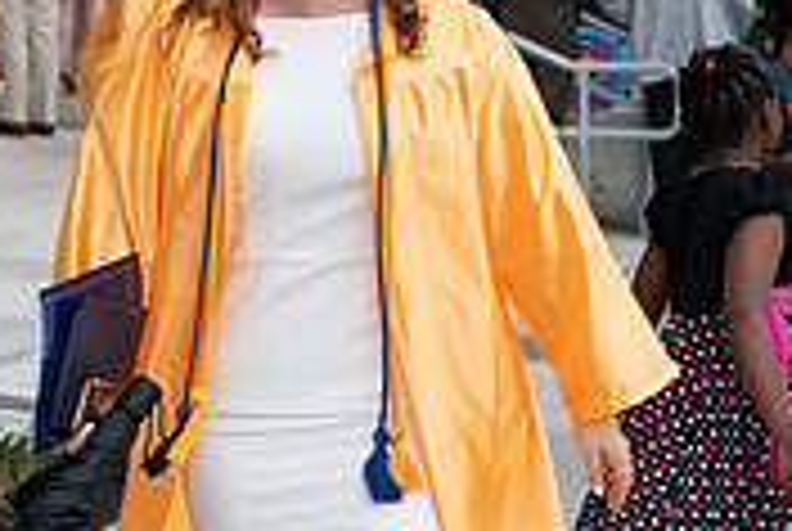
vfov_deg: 6.4
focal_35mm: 217
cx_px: 382
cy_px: 182
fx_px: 4782
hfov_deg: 9.5
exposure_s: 1/125
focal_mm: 66
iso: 2000
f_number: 4
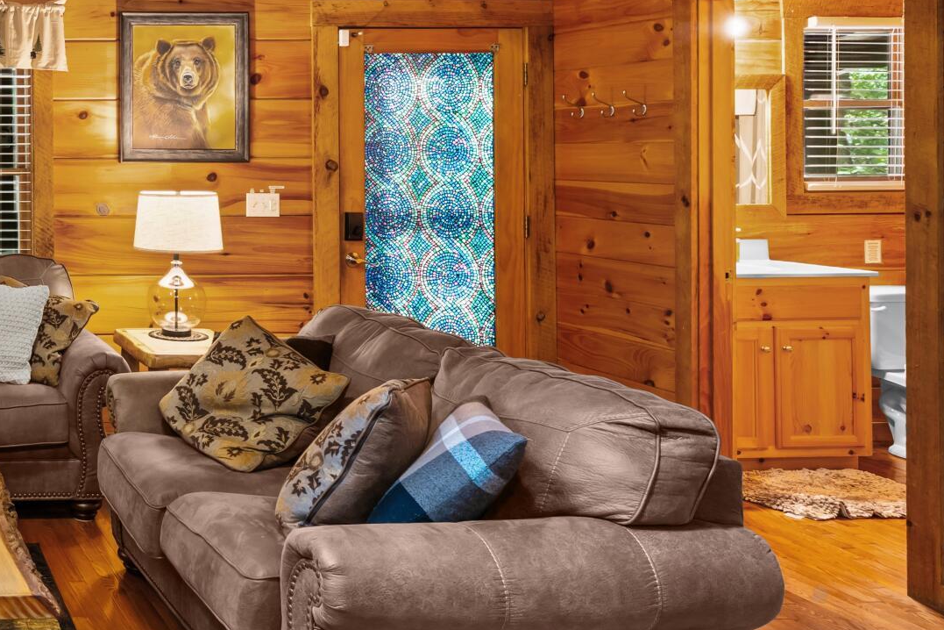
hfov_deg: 38.6
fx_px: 1023
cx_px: -149
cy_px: 154
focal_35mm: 39
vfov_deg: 33.5
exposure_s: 3.2
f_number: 8
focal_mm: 14
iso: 320
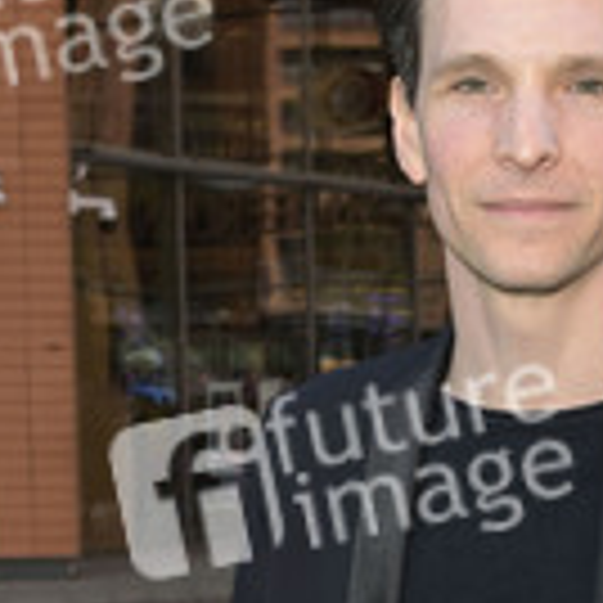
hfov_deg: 18.9
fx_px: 1793
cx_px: 472
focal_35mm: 91
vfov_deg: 18.2
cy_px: 698
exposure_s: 1/160
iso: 400
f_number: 7.1
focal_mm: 36
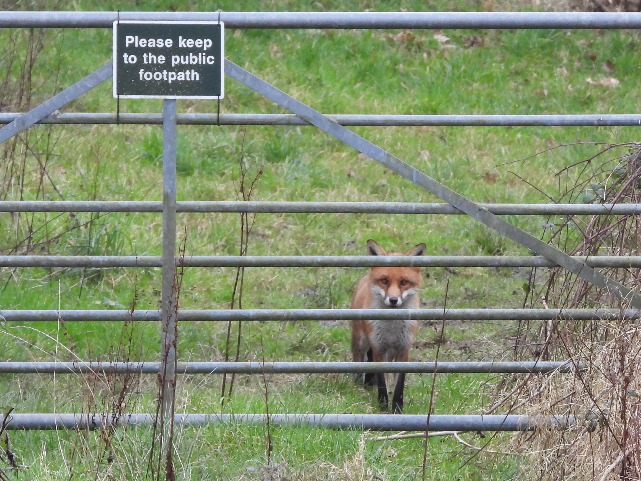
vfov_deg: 2.0
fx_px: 13889
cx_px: 320
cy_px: 240
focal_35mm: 750
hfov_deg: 2.6
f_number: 5.6
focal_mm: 135
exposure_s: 1/125
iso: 500
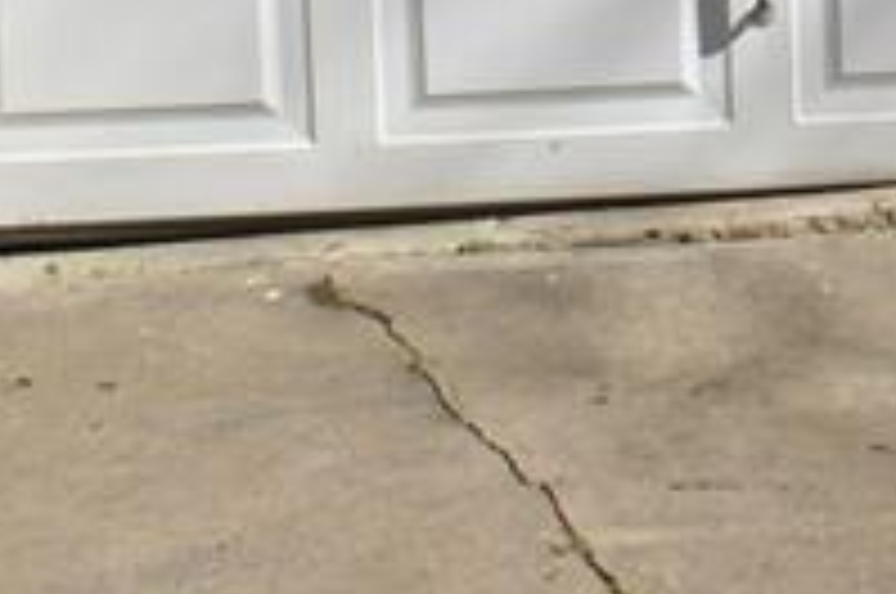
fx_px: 3454
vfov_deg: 9.3
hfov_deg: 14.2
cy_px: -531
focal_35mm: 139
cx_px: 1148
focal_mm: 18
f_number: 10
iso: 100
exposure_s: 1/200
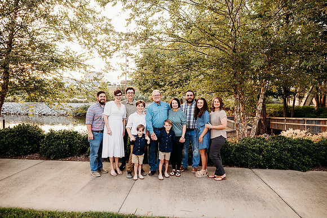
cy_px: 109
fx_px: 218
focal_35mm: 24
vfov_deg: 53.2
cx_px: 164
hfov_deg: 73.7
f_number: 3.2
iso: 320
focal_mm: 24
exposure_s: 1/200
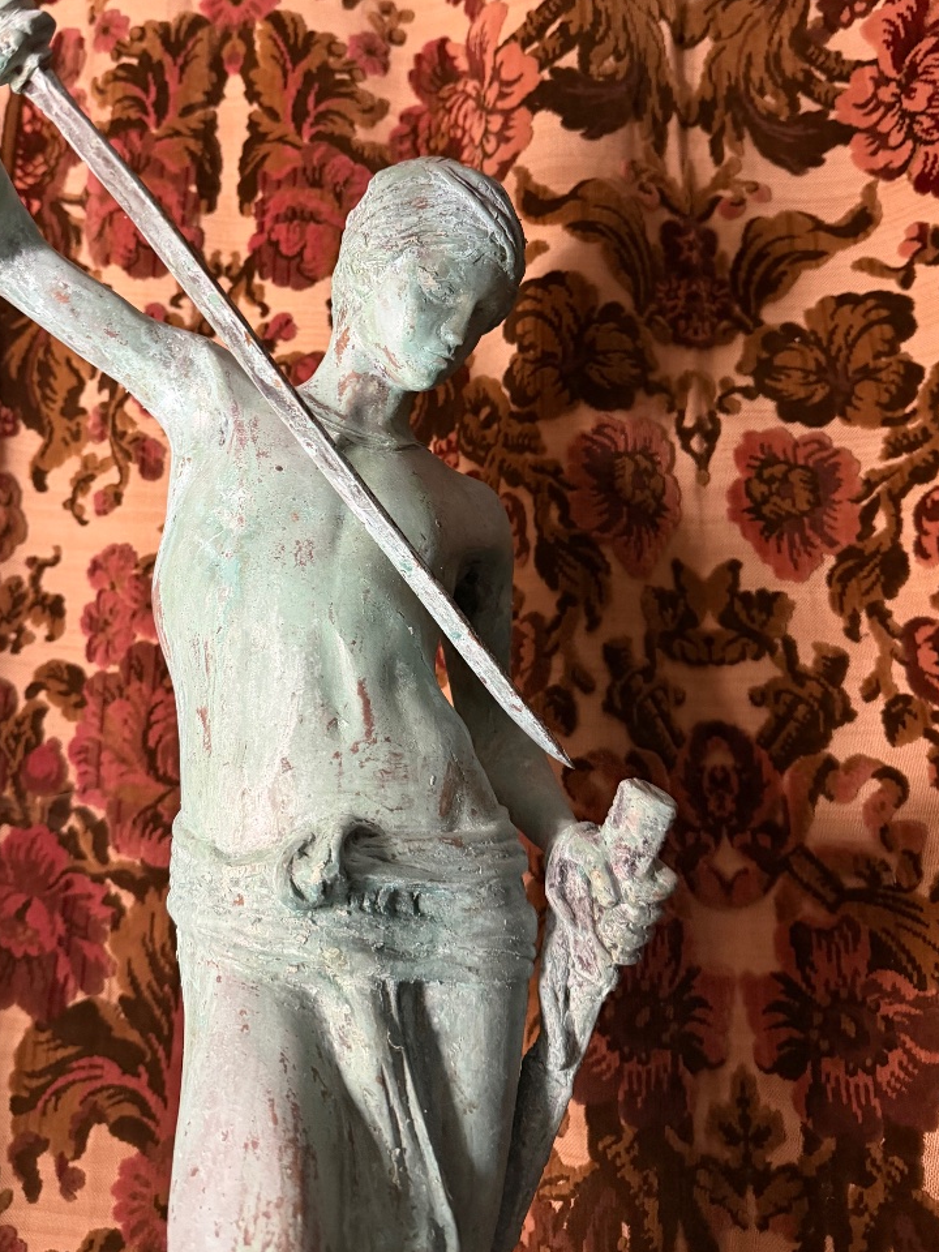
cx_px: 383
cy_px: 493
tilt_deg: +26.1
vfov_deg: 59.4
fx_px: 1085
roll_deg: -2.3
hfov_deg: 46.6
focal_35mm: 30
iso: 800
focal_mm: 6.76
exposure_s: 1/40
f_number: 1.78
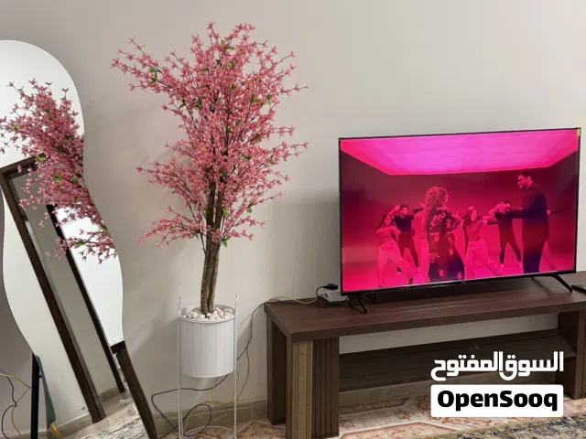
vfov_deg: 56.8
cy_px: 220
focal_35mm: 24
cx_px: 293
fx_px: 406
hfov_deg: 71.6
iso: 160
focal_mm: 6.76
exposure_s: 1/50
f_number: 1.78
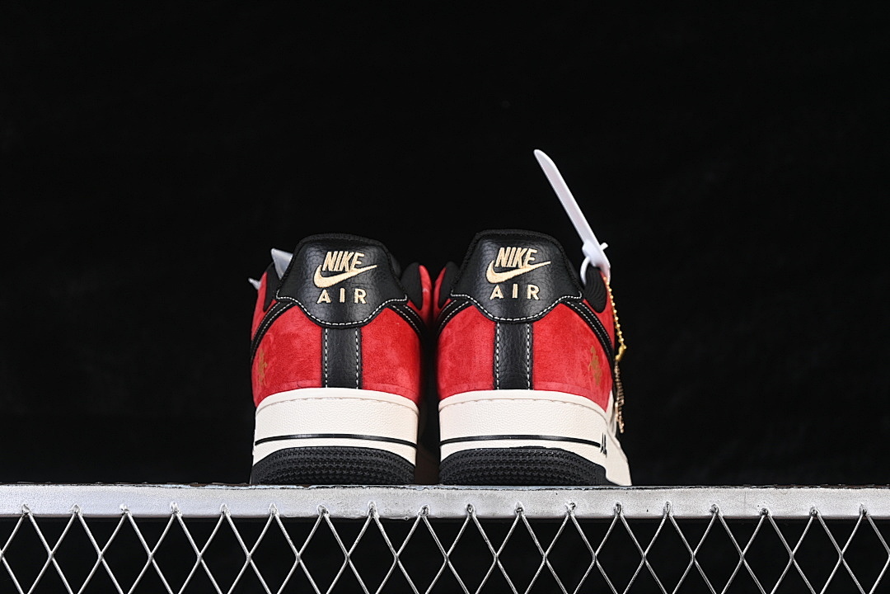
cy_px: 297
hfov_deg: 27.0
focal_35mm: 75
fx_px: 1854
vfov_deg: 18.2
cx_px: 445
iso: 160
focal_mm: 50
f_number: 6.3
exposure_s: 1/60
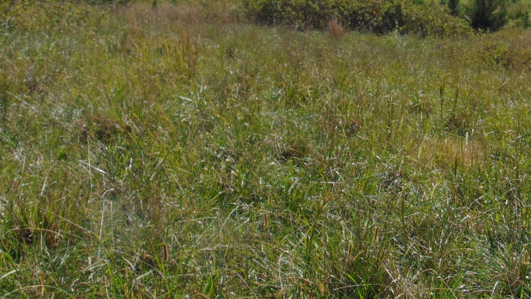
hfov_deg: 31.1
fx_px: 943
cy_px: 1
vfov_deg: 17.6
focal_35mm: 67
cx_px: 375
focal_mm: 6.3
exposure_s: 1/250
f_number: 8.3
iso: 80
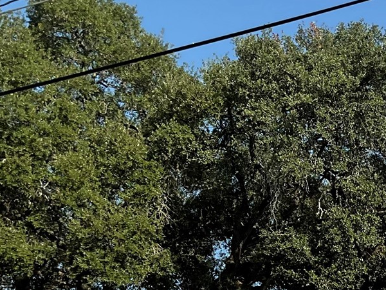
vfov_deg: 14.3
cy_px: 381
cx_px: 450
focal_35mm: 99
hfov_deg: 18.9
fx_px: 1104
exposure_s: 1/1730
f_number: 1.8
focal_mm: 3
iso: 16
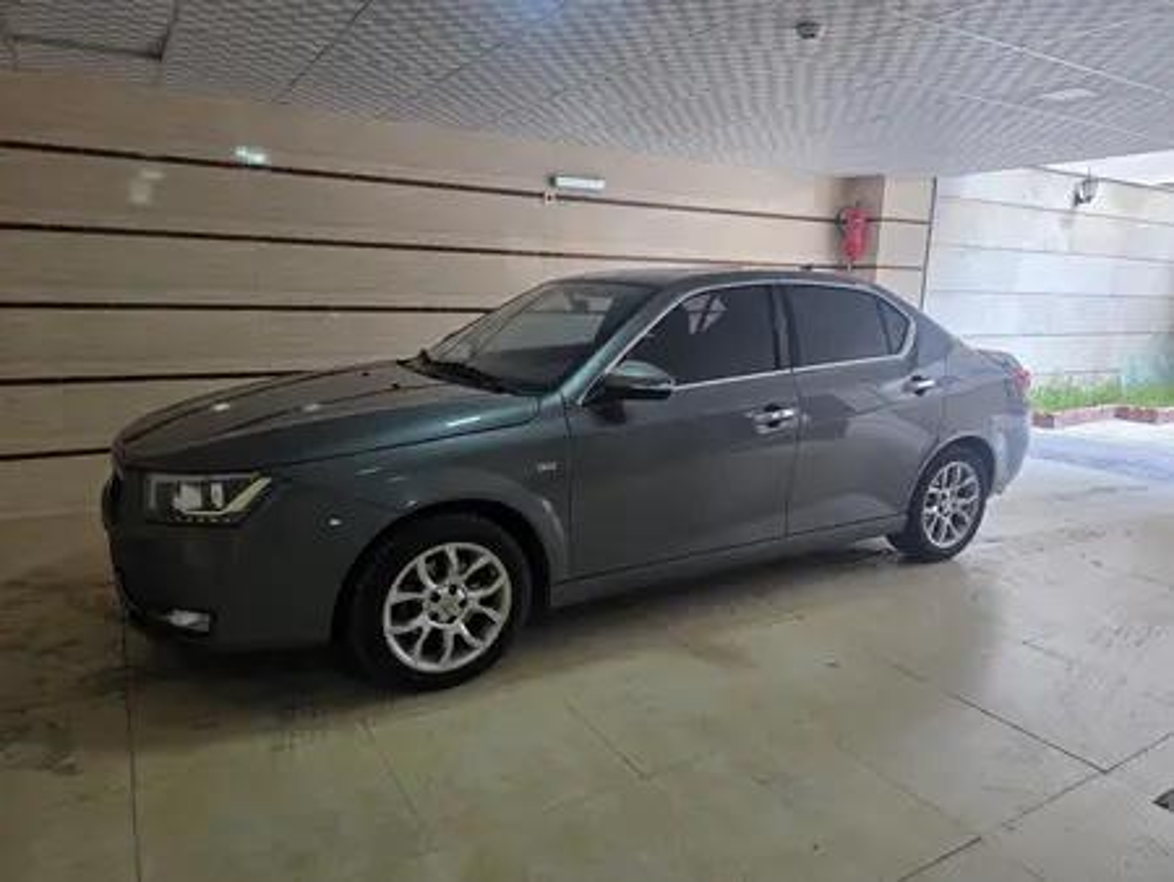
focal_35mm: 23
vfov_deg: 58.9
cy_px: 441
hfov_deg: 73.9
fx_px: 780
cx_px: 587
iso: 40
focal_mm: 6.3
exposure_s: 1/50
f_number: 1.7
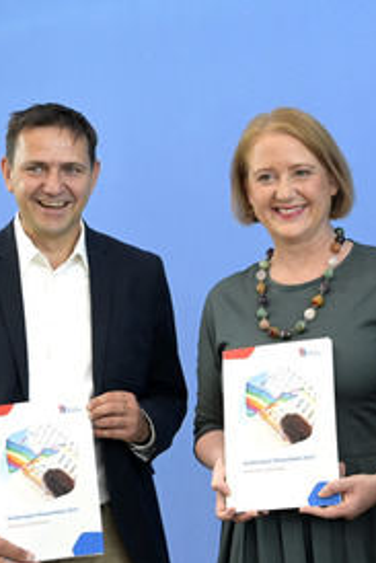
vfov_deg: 20.0
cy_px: 306
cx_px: 356
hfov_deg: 13.3
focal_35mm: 102
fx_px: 1596
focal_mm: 62
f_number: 7.1
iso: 6400
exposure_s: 1/640
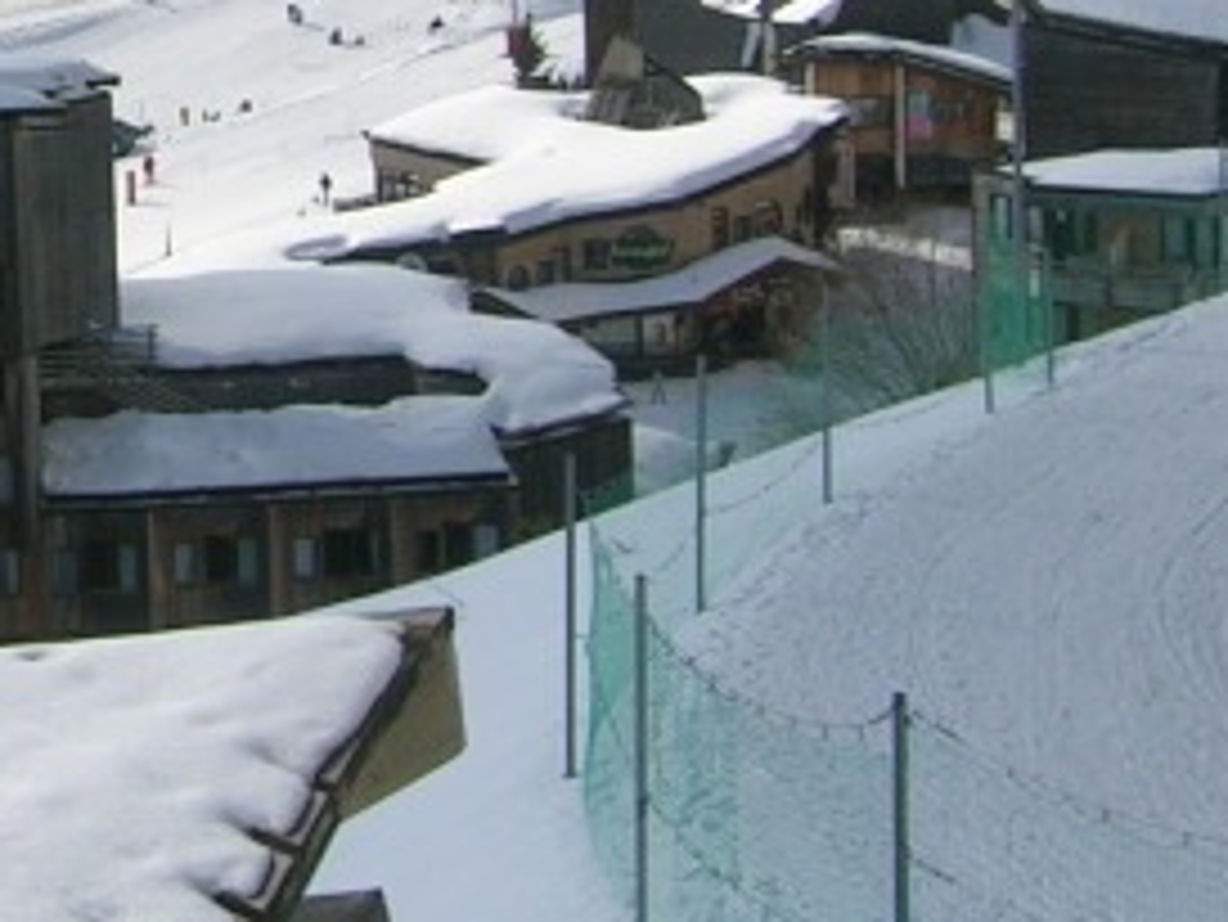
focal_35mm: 129
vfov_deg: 11.3
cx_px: -108
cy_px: -108
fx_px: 4578
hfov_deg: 14.9
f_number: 5.1
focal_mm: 6.7
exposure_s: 1/708
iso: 50
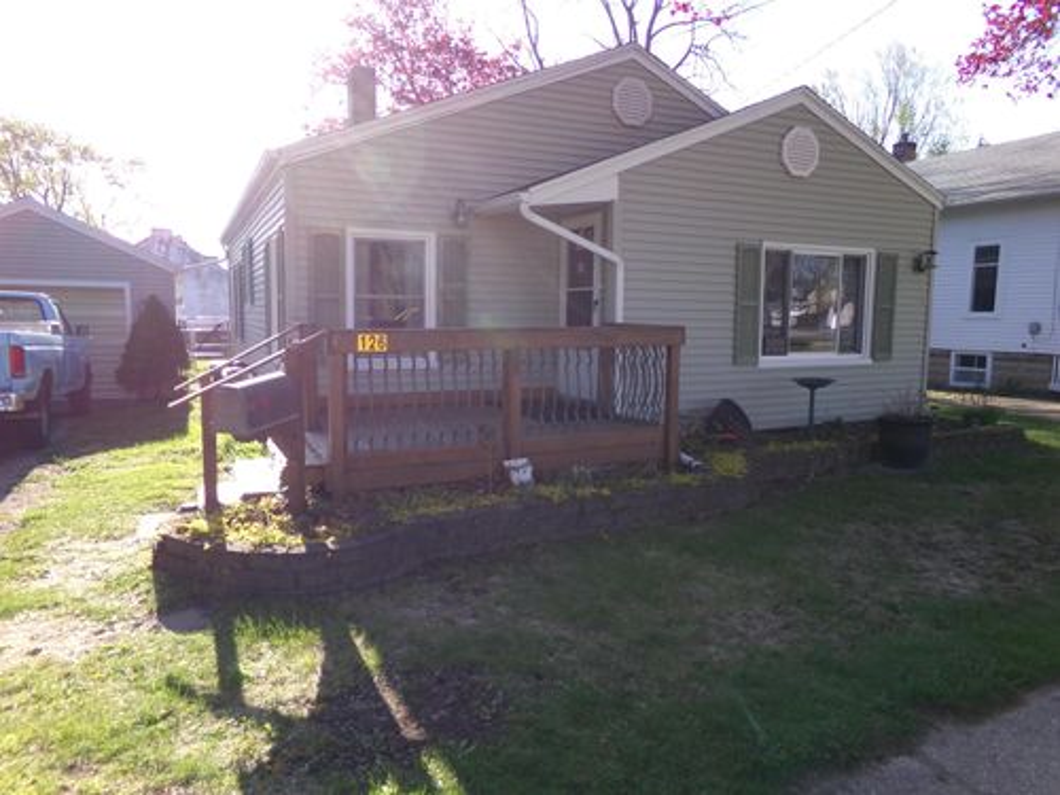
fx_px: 735
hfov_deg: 71.6
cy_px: 398
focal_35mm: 24
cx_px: 530
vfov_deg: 56.8
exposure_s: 1/250
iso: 100
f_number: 3.7
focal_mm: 4.3
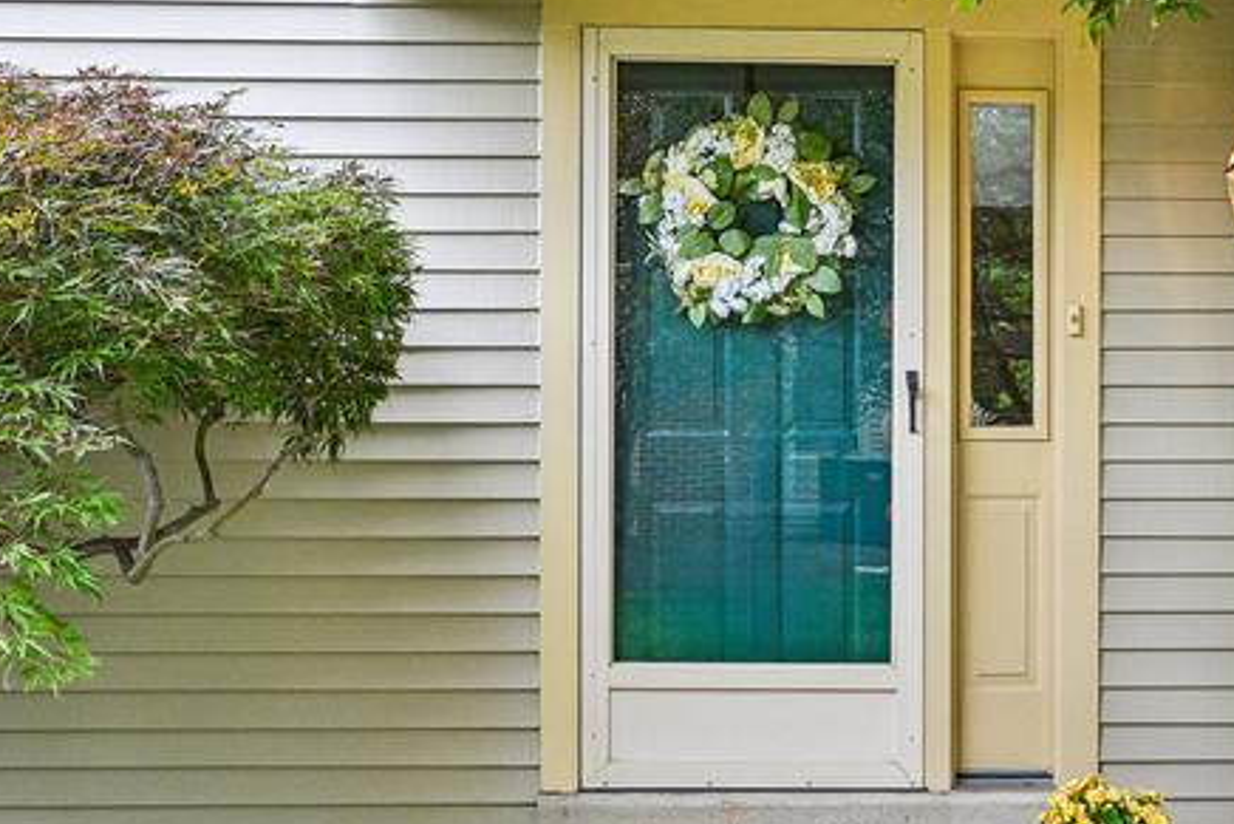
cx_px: 770
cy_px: 310
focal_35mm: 48
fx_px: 1652
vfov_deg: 27.9
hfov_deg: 40.7
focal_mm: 20.5
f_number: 8
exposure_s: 1/320
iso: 800
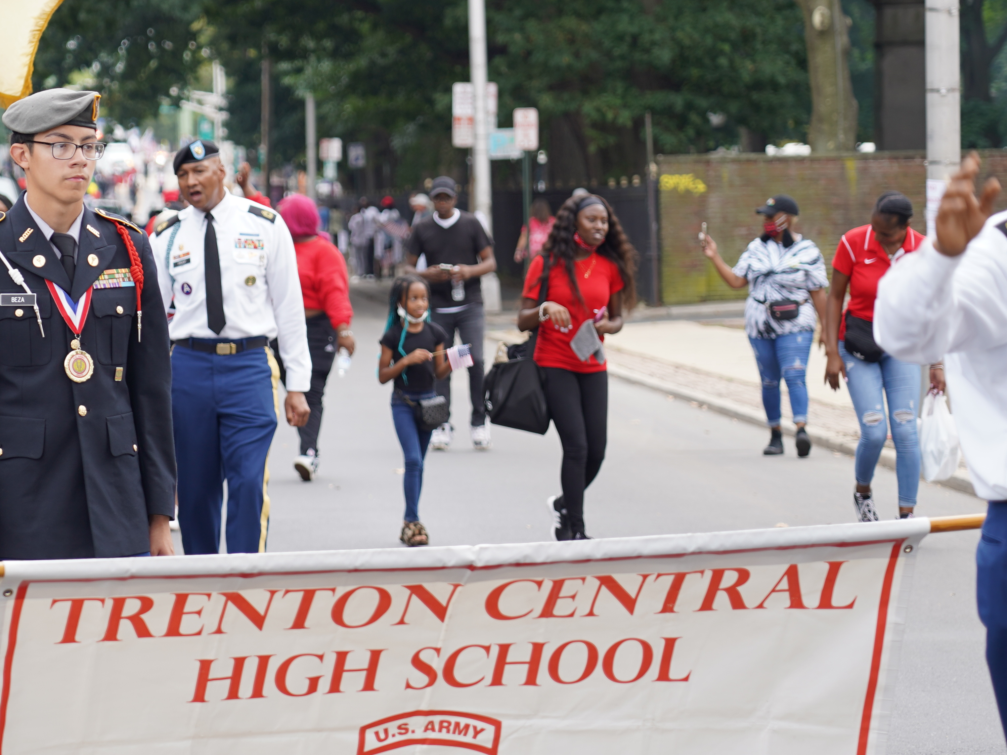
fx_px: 5789
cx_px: 191
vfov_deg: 7.5
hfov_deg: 9.9
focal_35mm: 199
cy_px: 243
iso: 100
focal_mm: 105
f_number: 4.5
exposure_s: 1/160
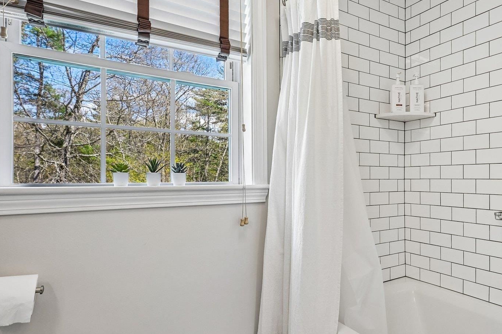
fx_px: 335
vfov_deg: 53.1
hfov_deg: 69.6
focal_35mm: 24
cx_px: 368
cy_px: 177
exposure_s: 1/100
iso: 400
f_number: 8
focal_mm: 16
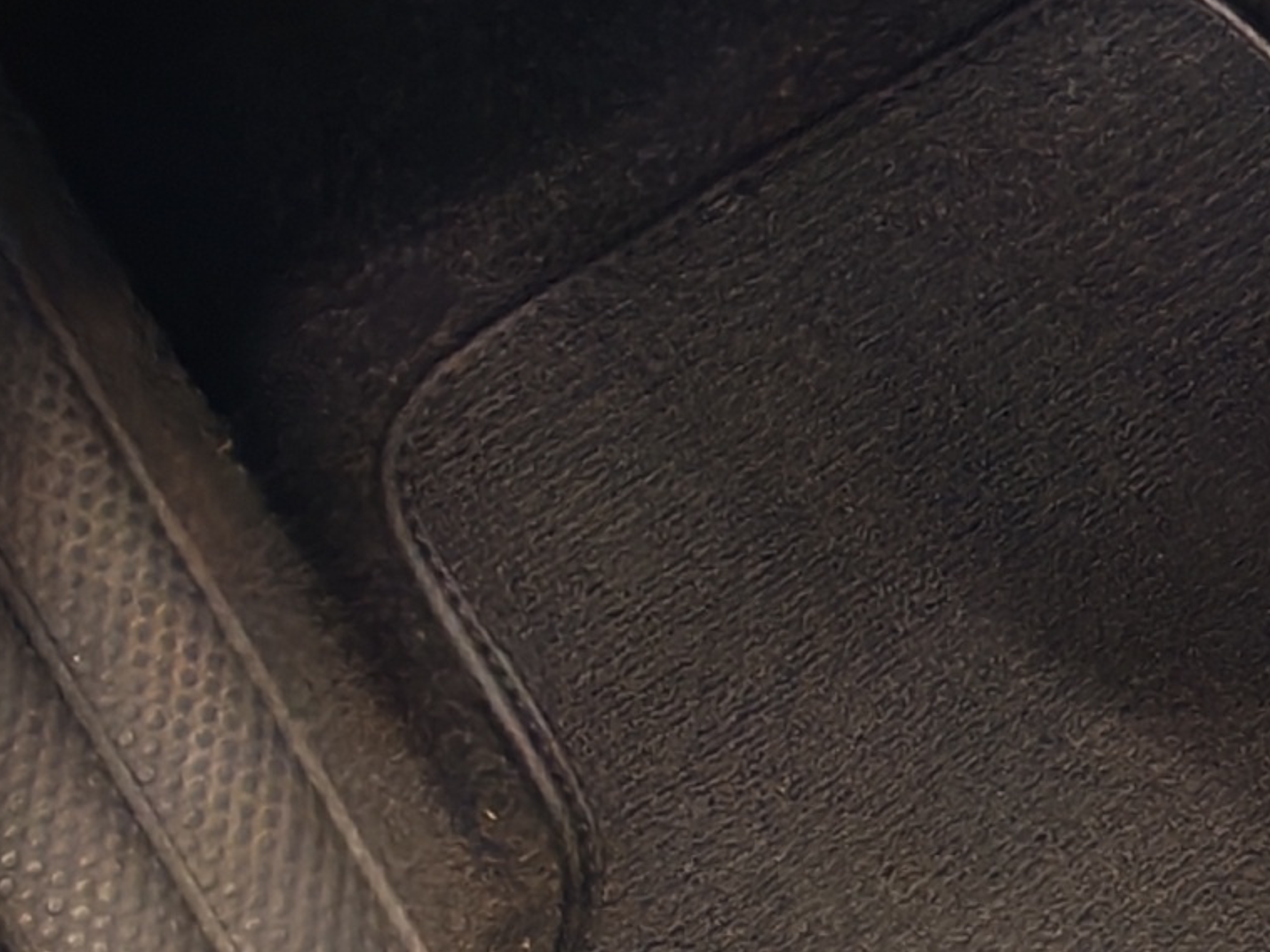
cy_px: -1350
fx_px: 5943
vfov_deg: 8.4
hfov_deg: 10.8
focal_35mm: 162
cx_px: 2763
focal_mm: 6.12
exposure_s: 1/50
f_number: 1.9
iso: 1000
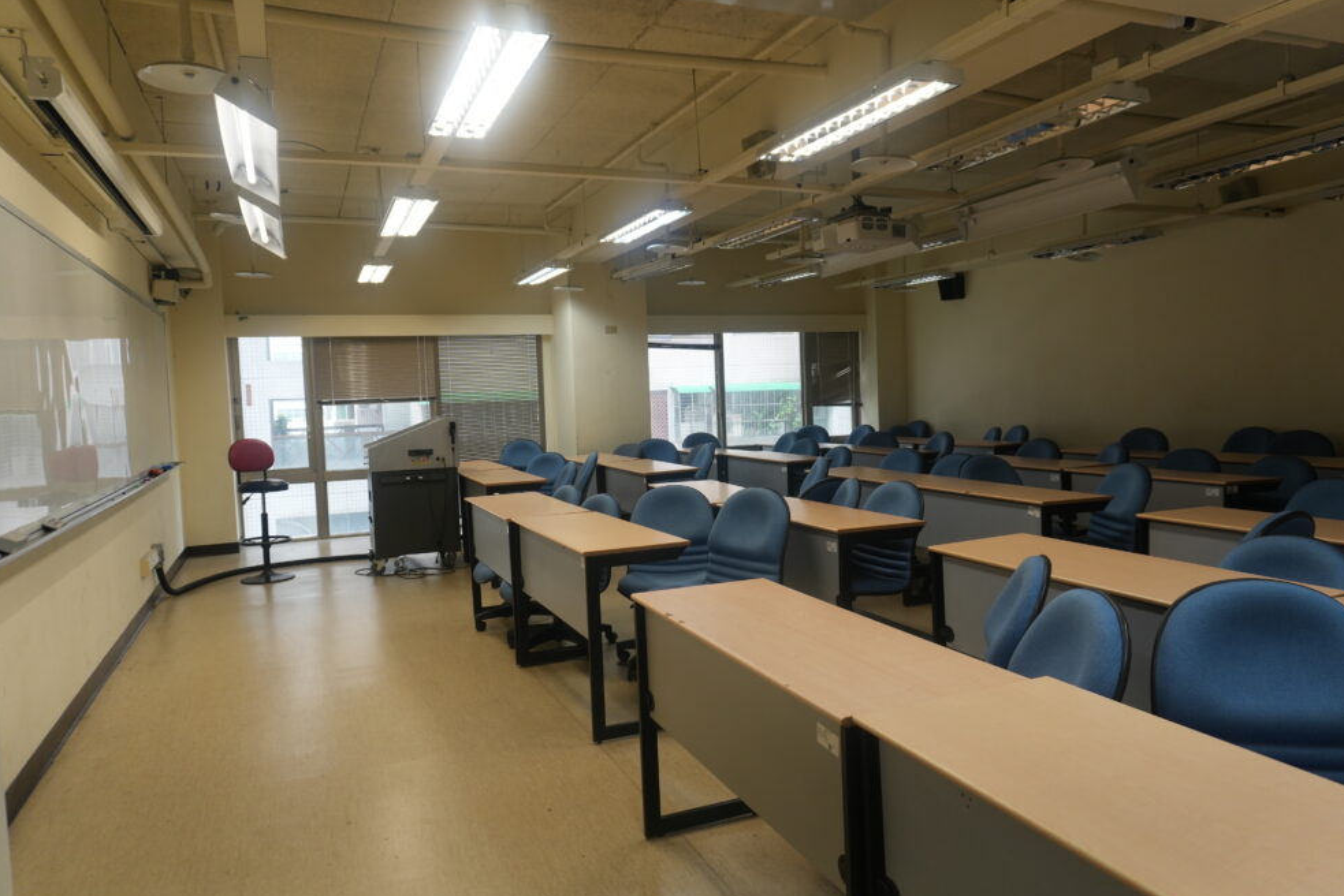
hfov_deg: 71.5
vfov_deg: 51.3
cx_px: 696
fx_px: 934
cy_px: 442
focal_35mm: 25
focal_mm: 16
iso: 400
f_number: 4
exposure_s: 1/160
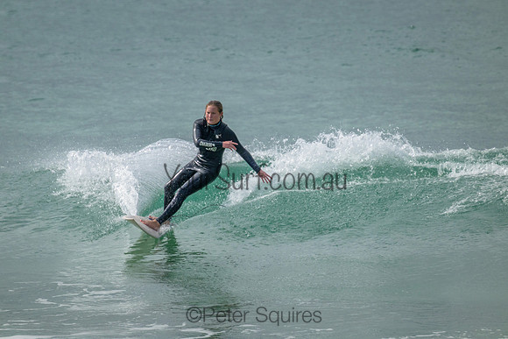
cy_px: 170
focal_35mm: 800
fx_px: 11291
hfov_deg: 2.6
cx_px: 254
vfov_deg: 1.7
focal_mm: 800
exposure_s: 1/1600
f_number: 11
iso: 1600
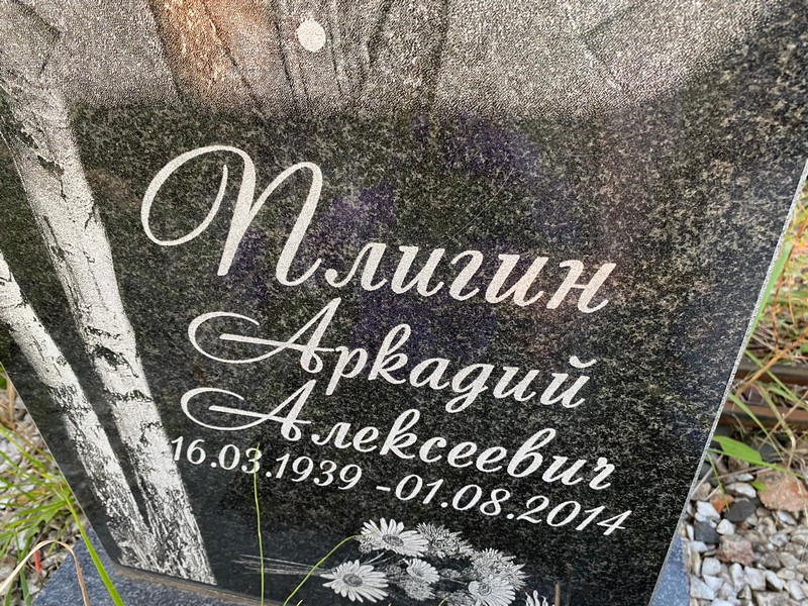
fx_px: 607
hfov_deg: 67.3
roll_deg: +2.7
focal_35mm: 26
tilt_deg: -36.4
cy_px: 303
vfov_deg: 53.1
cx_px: 404
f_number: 1.8
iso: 125
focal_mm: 4.25
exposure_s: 1/95
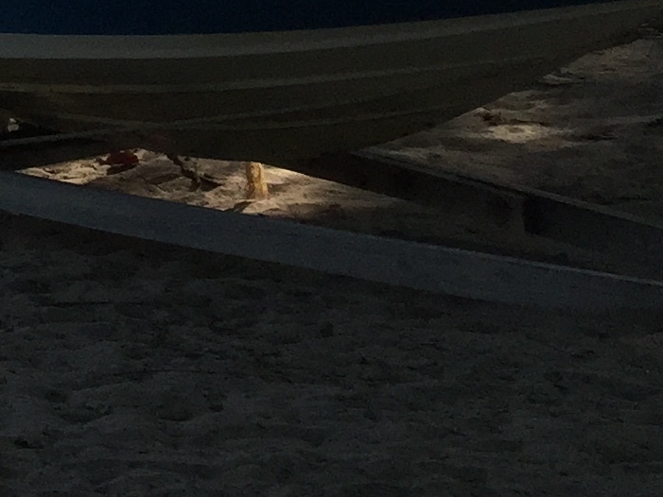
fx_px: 2586
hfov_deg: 12.4
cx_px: -772
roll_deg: -1.1
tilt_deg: +0.4
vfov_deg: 10.2
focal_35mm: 135
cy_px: -488
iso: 32
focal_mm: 4.15
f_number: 2.2
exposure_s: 1/1276
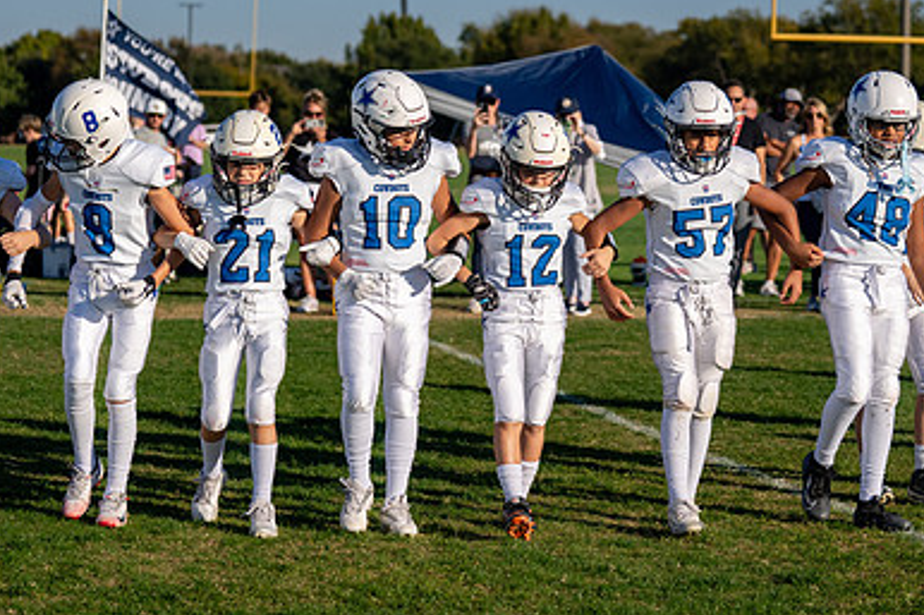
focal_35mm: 111
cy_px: 258
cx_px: 434
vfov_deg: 12.3
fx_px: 2848
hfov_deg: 18.4
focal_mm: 70
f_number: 2.8
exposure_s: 1/10000
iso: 250
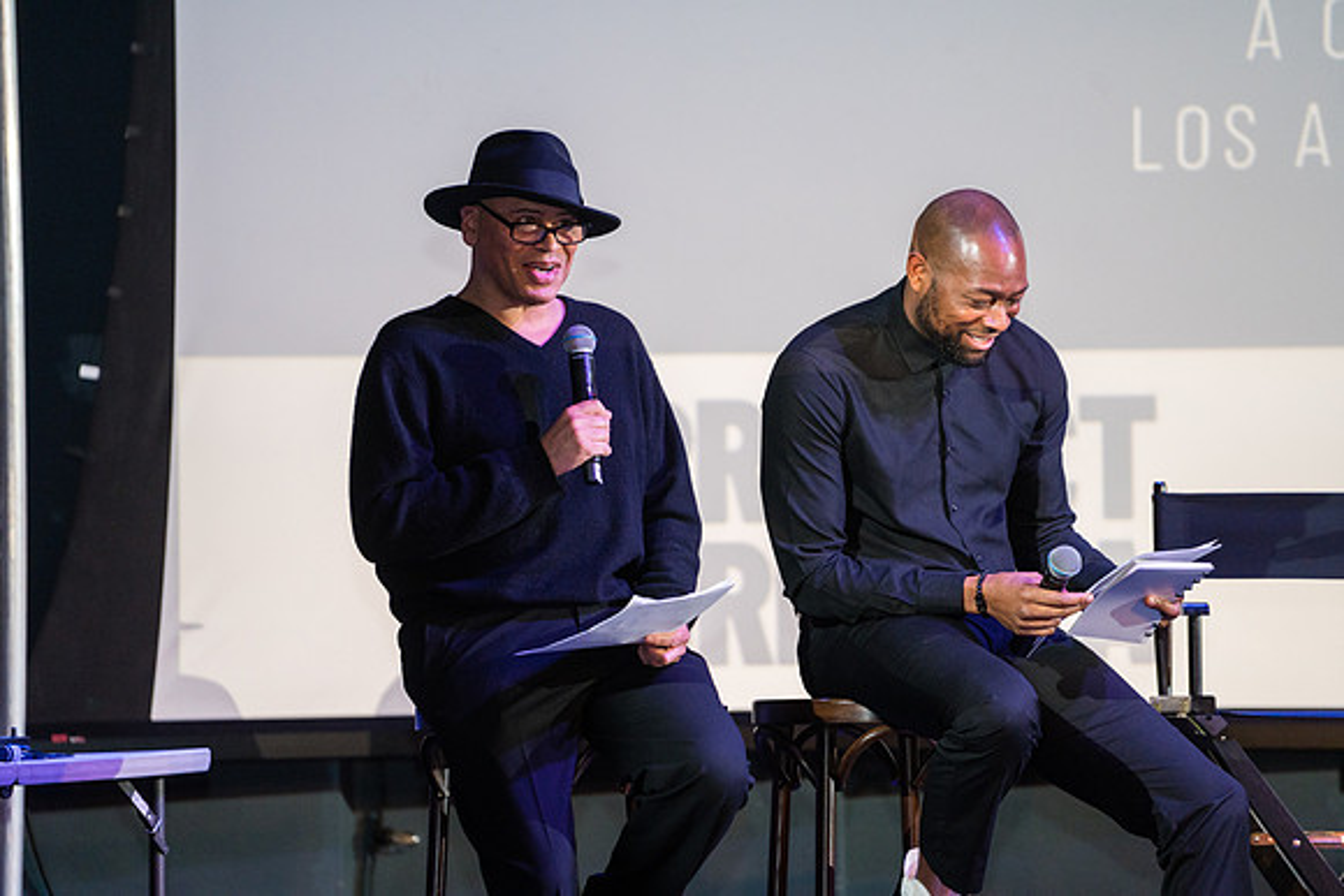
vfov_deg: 6.9
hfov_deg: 10.3
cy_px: 448
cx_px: 672
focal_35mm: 200
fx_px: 7468
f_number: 4
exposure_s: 1/250
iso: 3200
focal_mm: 200
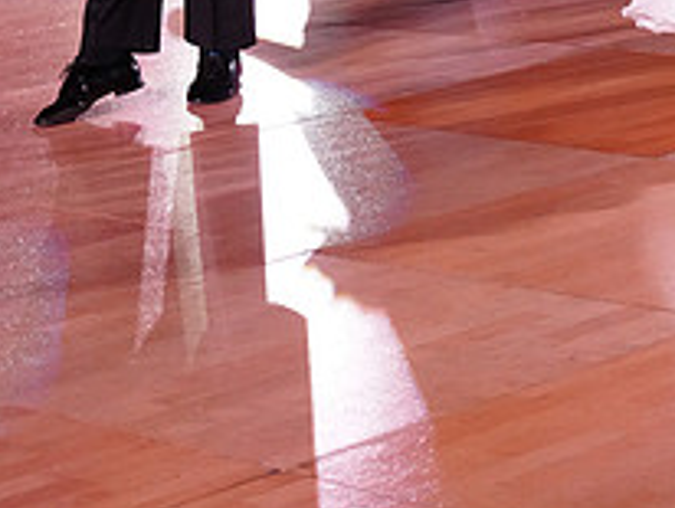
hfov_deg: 12.8
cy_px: -174
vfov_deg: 9.5
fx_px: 3006
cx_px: 447
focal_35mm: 154
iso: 3200
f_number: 4
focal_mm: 57
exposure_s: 1/500
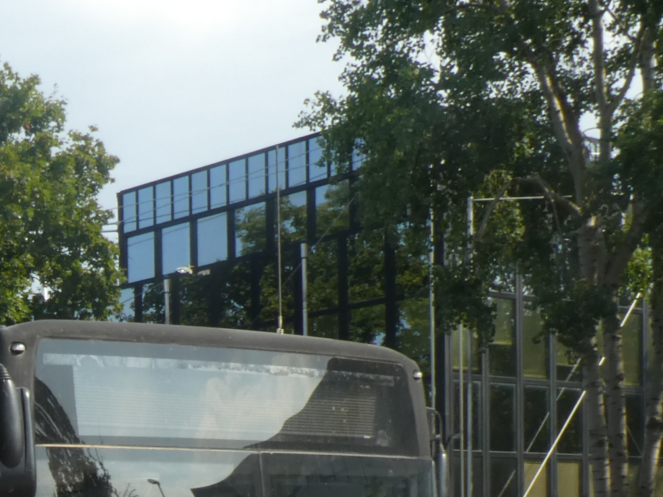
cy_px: 712
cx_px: -199
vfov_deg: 15.2
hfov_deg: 19.8
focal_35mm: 91
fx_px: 1743
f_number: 3.5
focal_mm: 5.4
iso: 80
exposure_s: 1/125
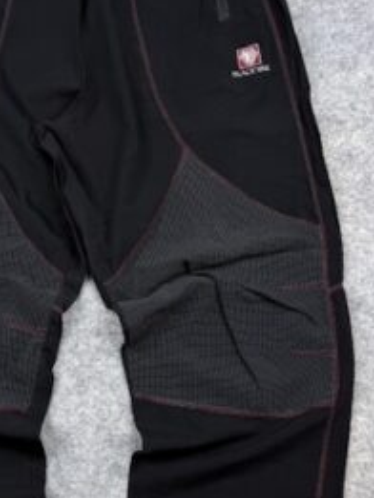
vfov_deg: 38.8
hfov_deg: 29.2
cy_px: 287
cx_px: 92
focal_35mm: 49
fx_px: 705
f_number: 1.78
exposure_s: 1/126
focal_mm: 6.76
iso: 64
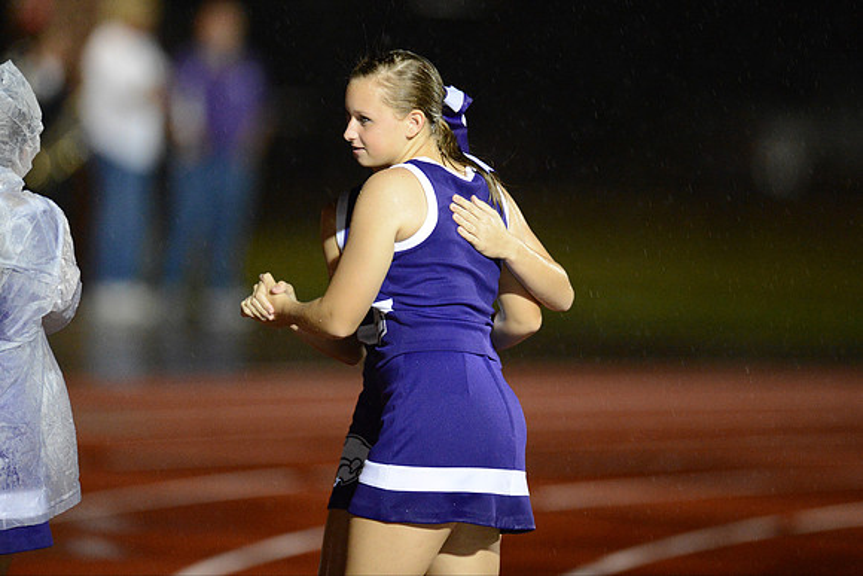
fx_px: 9591
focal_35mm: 400
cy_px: 288
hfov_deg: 5.2
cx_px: 432
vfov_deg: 3.4
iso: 8000
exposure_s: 1/500
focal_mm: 400
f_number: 2.8
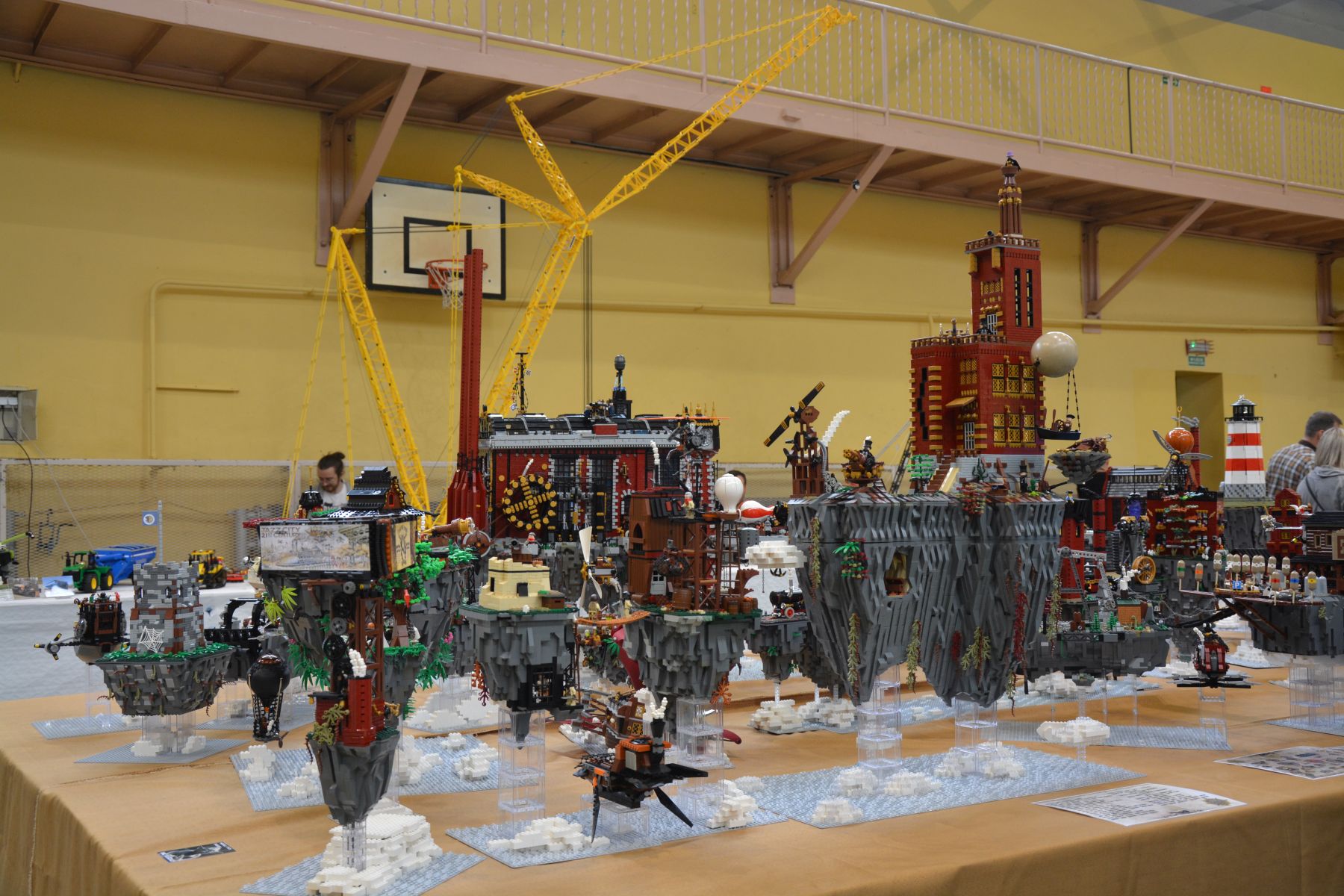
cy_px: 448
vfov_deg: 35.5
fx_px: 1400
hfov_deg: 51.3
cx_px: 672
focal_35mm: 38
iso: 500
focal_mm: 25
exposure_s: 1/50
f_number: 4.5
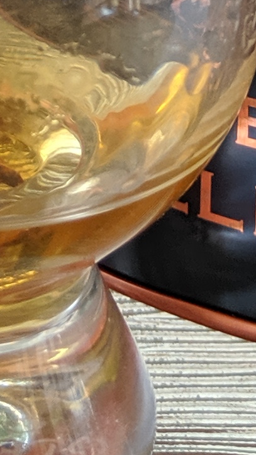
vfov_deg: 10.6
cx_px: -91
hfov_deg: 7.3
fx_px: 1978
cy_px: -743
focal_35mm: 164
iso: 49
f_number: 1.8
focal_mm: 4.44
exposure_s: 1/215
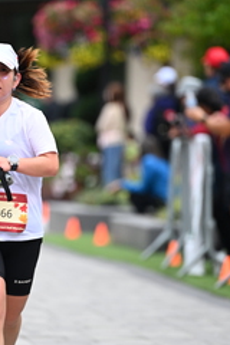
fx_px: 4389
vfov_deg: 4.5
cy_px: 162
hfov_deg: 3.0
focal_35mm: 458
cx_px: 18
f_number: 2.8
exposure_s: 1/2000
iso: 640
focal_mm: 200
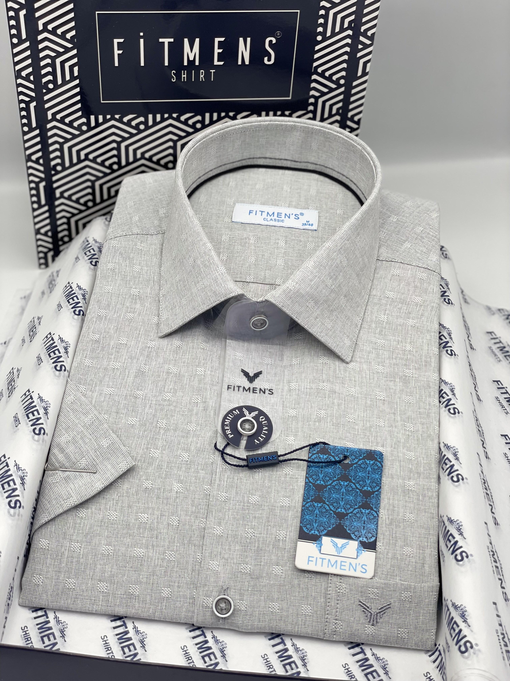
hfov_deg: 28.0
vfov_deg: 36.8
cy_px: 340
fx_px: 1021
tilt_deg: -41.0
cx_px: 255
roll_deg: -3.3
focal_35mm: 52
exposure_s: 1/122
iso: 25
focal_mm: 6
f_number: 2
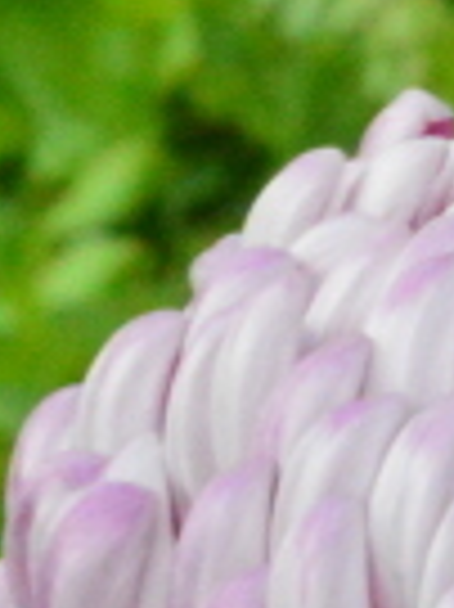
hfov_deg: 0.7
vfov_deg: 0.9
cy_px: 1083
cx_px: 859
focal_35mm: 2135
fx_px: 37388
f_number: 32
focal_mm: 195
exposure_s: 1/160
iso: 6400
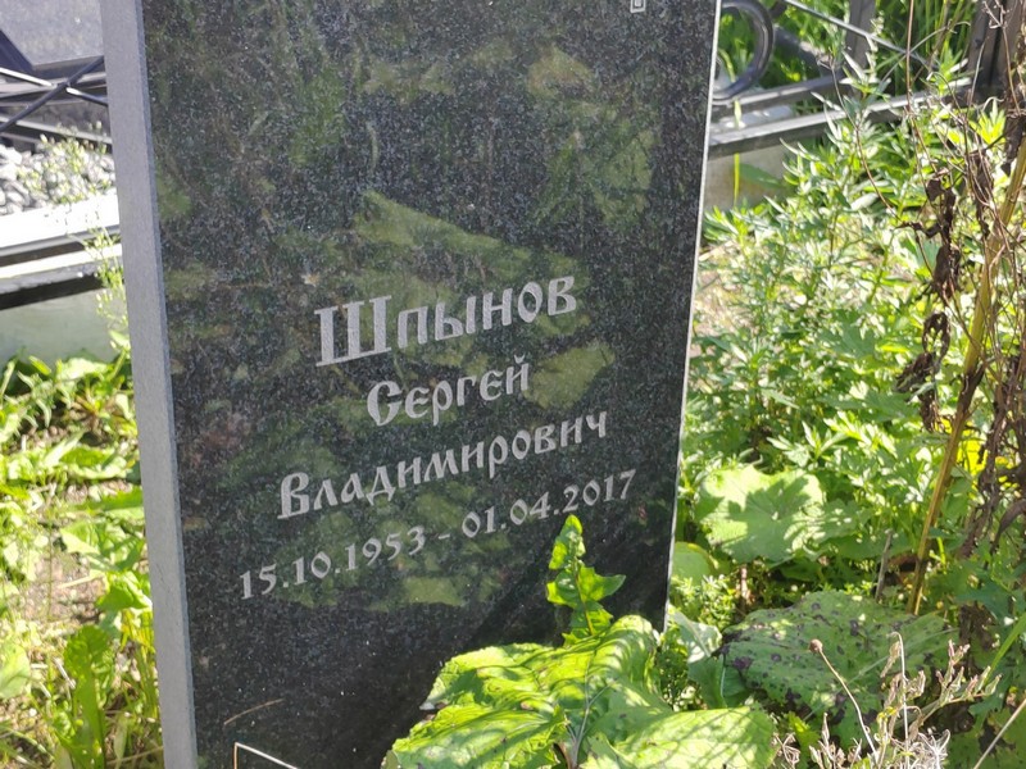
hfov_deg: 30.3
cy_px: 384
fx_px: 1897
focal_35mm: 64
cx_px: 513
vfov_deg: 22.9
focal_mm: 5.52
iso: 100
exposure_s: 1/300
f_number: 1.9
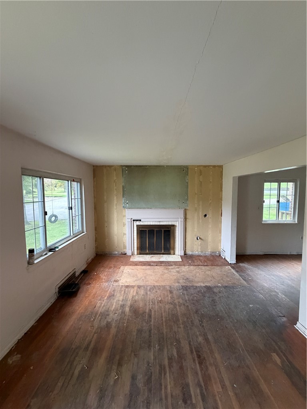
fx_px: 166
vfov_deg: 102.1
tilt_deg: -3.3
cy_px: 204
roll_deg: -0.5
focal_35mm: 14
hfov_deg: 85.7
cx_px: 154
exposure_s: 1/60
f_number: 2.2
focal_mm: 2.22
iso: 640
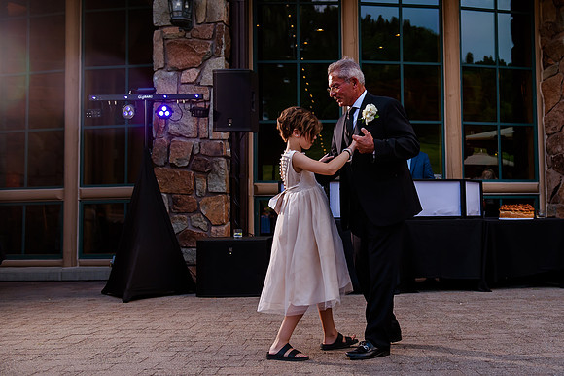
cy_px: 159
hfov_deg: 38.2
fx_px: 804
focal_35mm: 51
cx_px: 378
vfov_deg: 26.2
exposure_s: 1/250
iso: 800
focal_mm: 38
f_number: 3.5
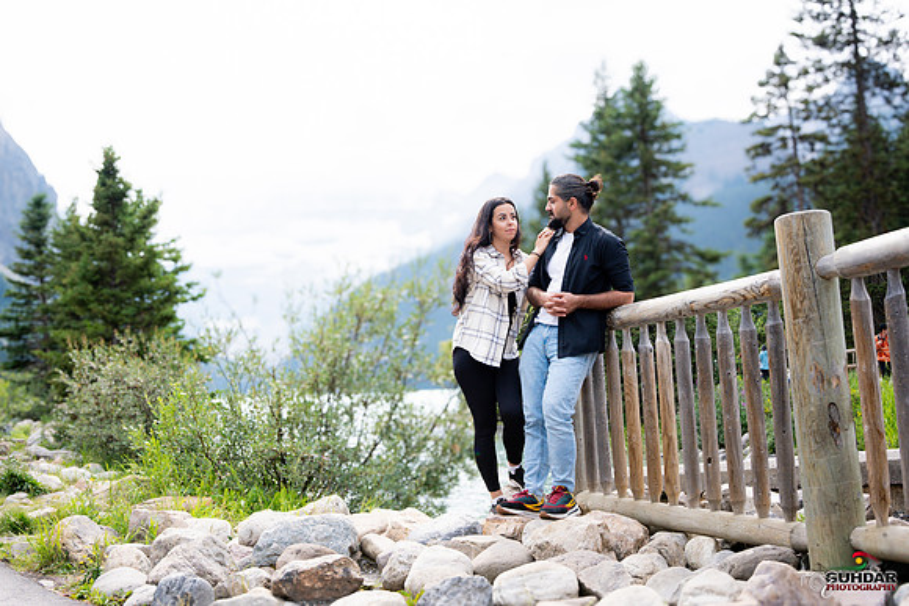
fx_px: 884
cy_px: 303
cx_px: 454
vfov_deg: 37.9
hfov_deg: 54.4
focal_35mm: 35
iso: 200
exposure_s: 1/1000
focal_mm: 35
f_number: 5
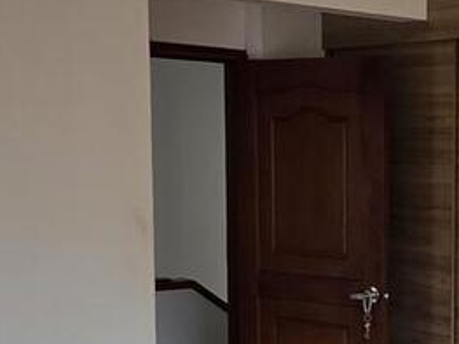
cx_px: 524
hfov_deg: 23.0
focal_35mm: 79
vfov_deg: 18.3
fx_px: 1047
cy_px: 323
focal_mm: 2.2
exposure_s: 1/120
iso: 32
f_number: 1.9
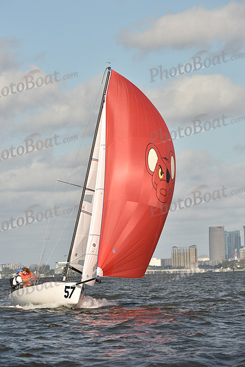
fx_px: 2214
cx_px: 114
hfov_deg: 6.3
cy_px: 174
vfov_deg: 9.5
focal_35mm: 217
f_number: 8
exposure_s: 1/1250
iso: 250
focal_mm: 200
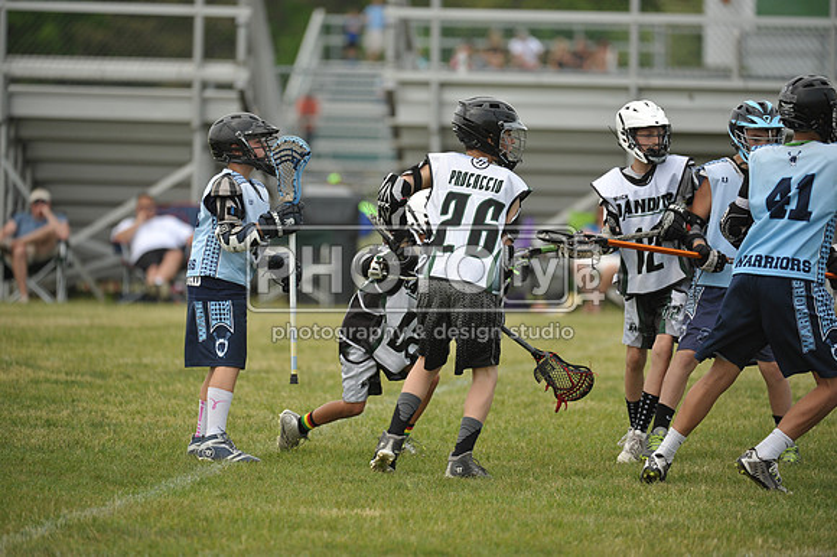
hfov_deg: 7.4
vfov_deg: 4.9
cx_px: 418
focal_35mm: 280
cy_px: 278
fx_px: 6506
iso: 800
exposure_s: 1/2500
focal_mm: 280
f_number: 4
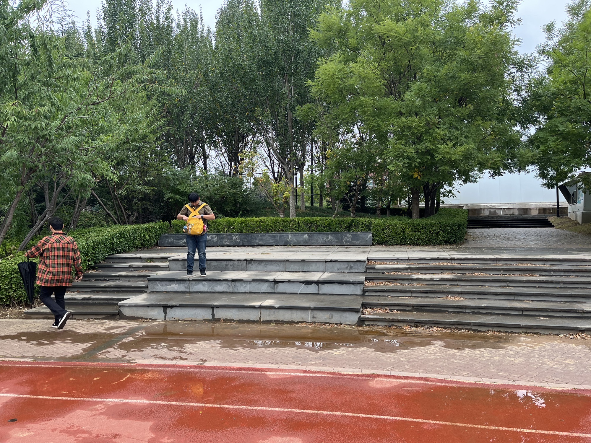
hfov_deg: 67.3
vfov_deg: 53.1
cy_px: 222
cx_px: 296
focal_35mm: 26
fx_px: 444
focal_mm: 5.1
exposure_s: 1/280
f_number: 1.6
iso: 50
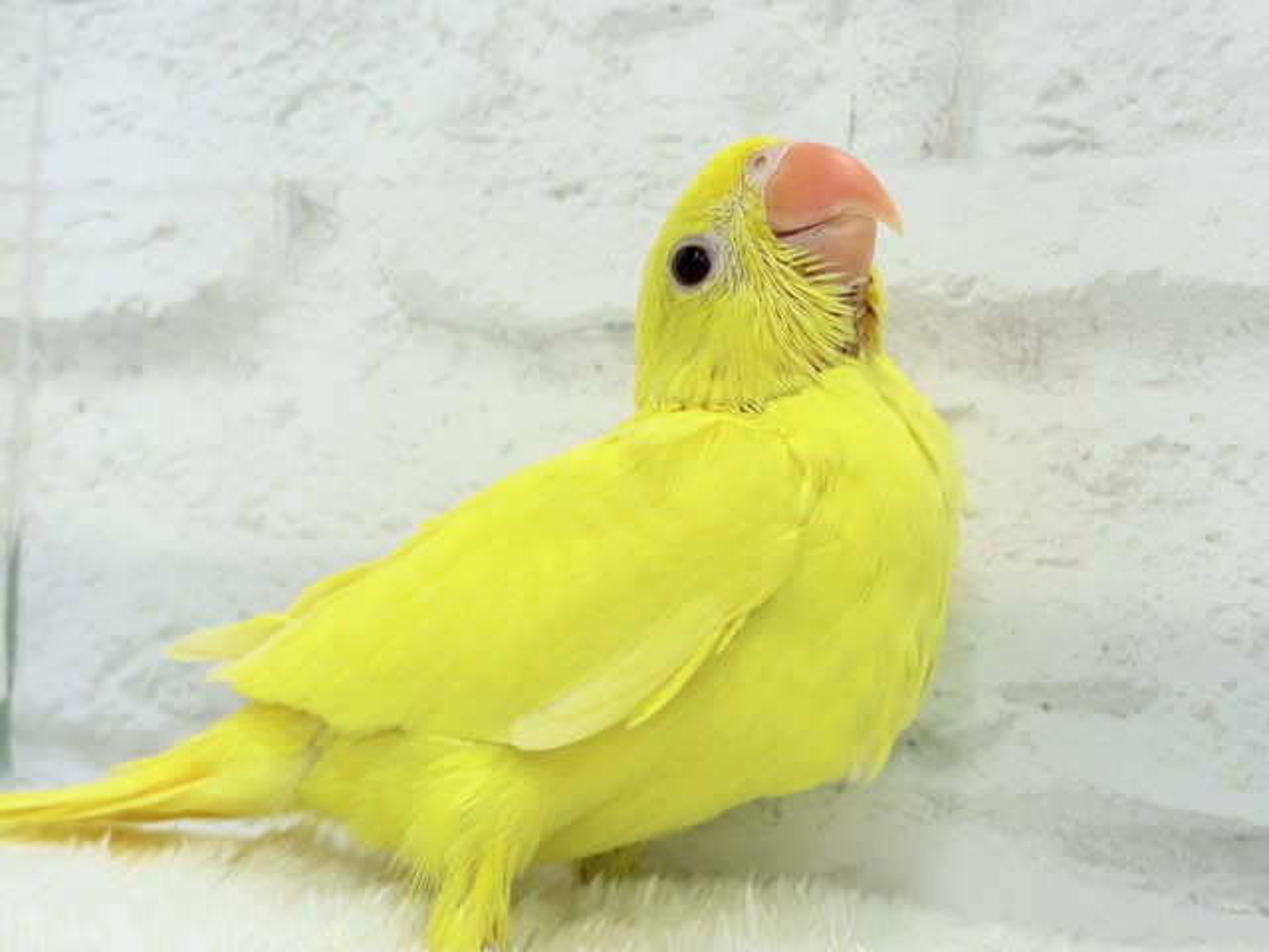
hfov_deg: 36.8
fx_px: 1906
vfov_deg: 28.0
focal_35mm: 52
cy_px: 476
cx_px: 634
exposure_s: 1/50
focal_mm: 5.96
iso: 32
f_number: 1.6
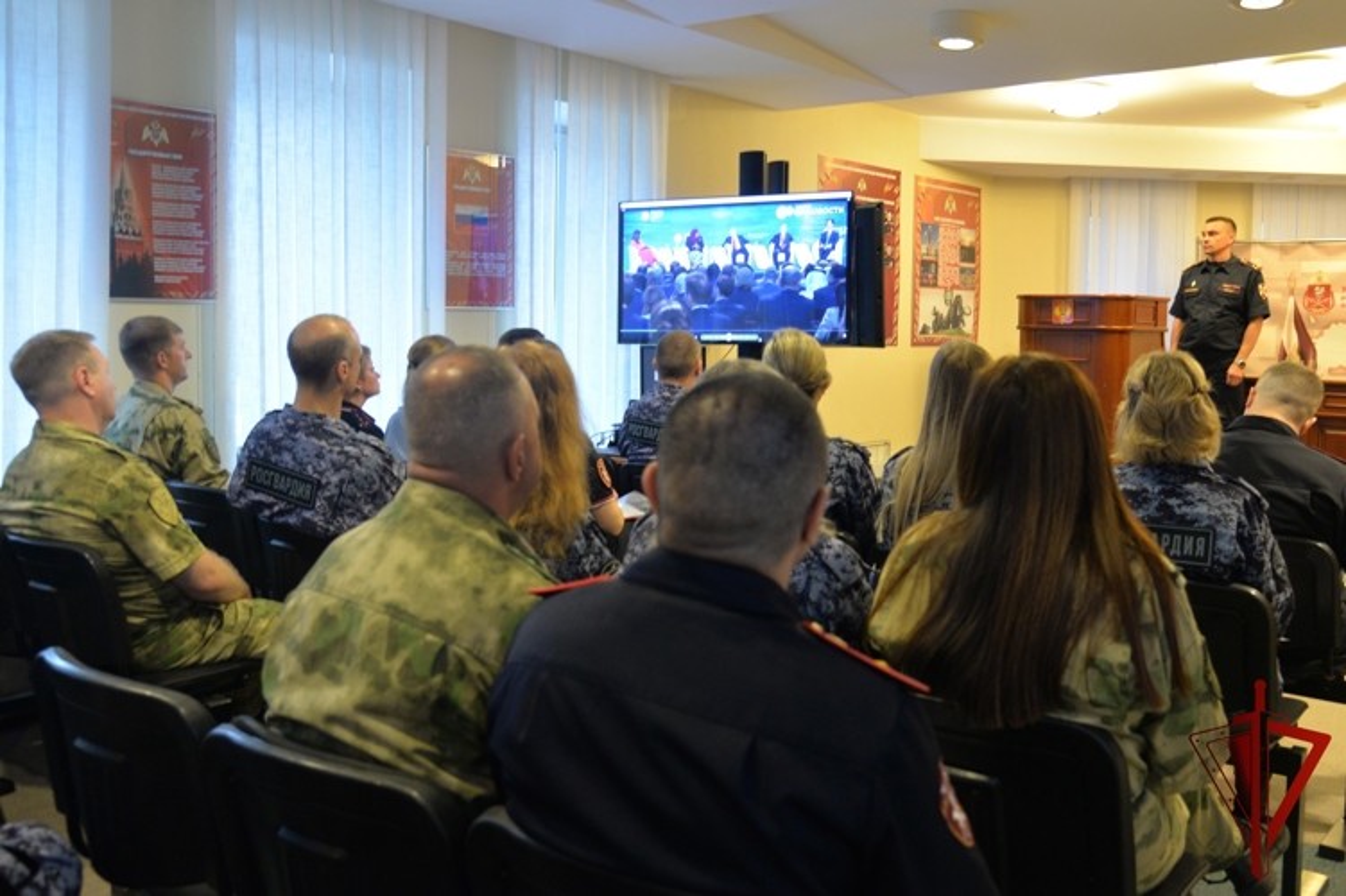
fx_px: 1121
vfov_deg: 43.6
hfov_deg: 62.0
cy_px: 448
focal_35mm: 30
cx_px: 673
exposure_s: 1/30
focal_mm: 30
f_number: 4
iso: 1600
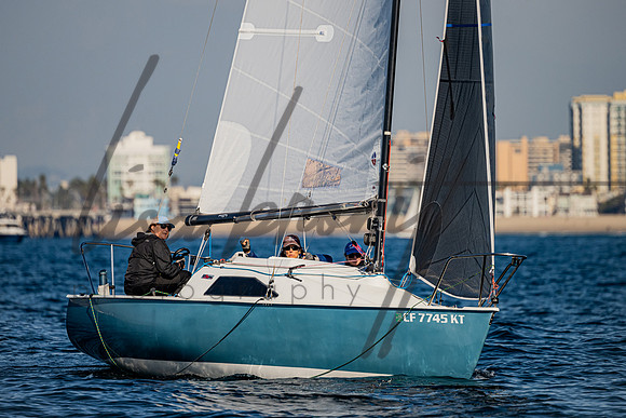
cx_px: 296
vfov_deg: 2.9
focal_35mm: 482
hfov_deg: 4.3
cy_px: 178
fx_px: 8386
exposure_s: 1/4000
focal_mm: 400
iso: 400
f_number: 5.6
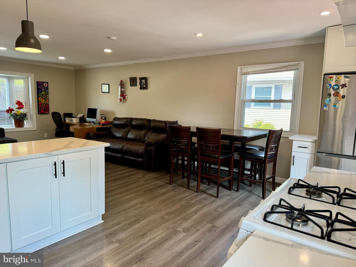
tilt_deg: -7.6
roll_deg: -1.6
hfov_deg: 71.6
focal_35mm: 24
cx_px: 178
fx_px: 247
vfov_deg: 56.8
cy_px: 134
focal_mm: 6.76
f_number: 1.78
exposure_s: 1/120
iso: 80
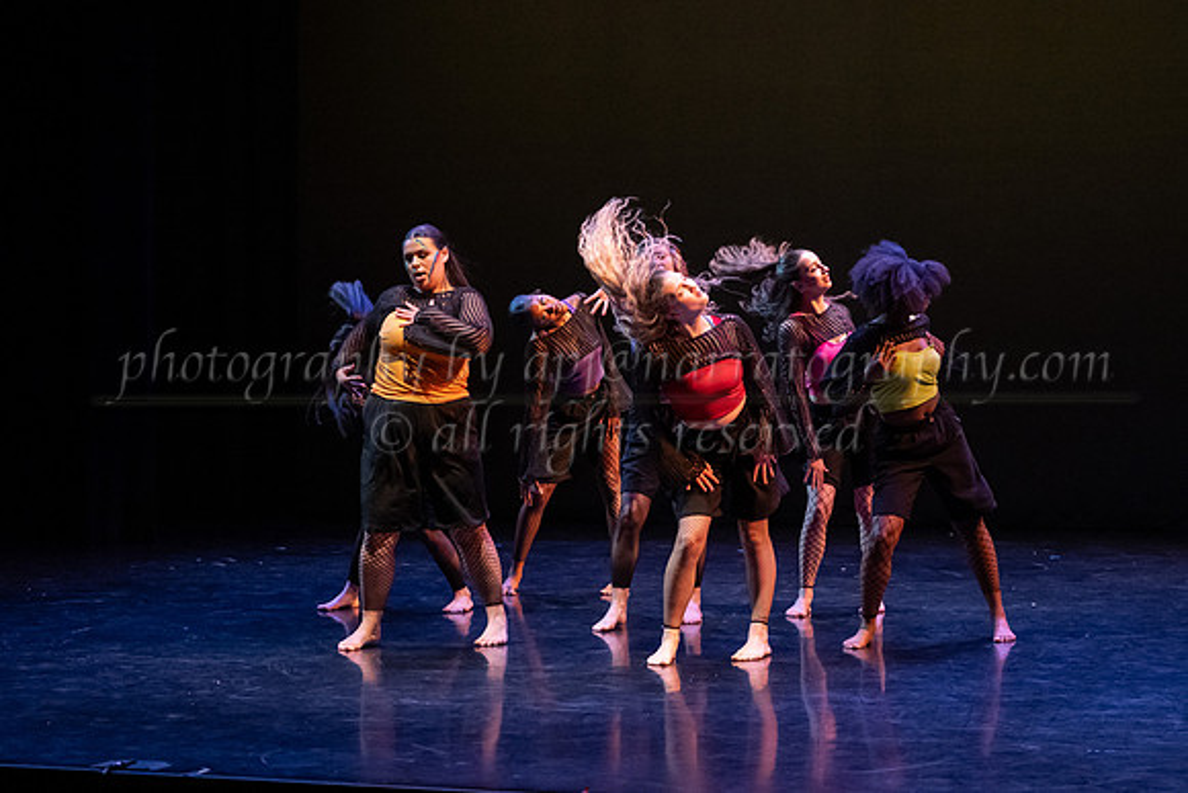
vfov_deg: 18.6
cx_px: 633
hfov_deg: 27.6
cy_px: 347
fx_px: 2414
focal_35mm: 73
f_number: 4
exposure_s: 1/400
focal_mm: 59
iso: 4000
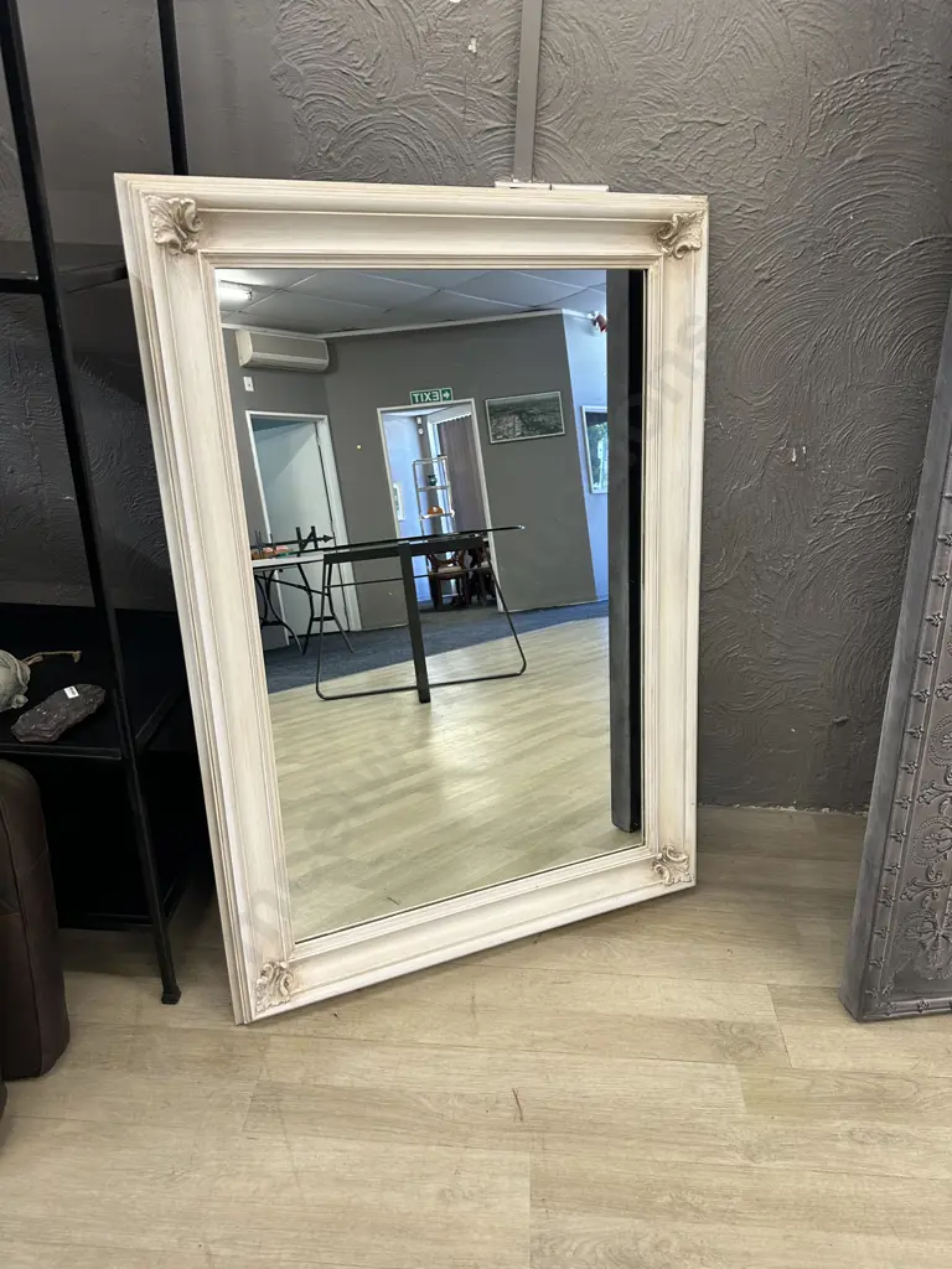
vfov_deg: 71.6
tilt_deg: -27.5
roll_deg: -2.7
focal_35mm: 24
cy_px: 634
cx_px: 476
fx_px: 880
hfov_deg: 56.8
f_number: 1.78
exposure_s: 1/100
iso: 200
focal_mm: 6.86
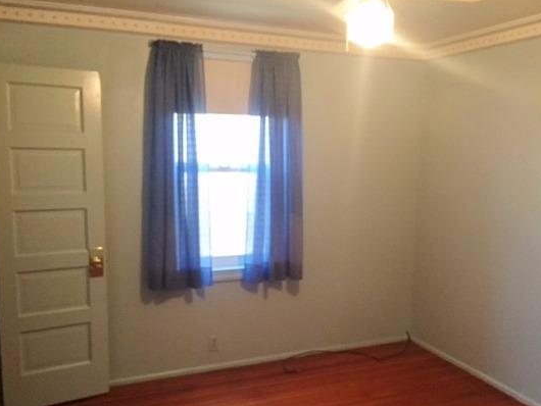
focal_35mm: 35
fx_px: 547
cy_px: 236
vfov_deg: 40.6
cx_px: 315
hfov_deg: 52.4
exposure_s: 1/24
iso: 250
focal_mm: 4.15
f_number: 2.2
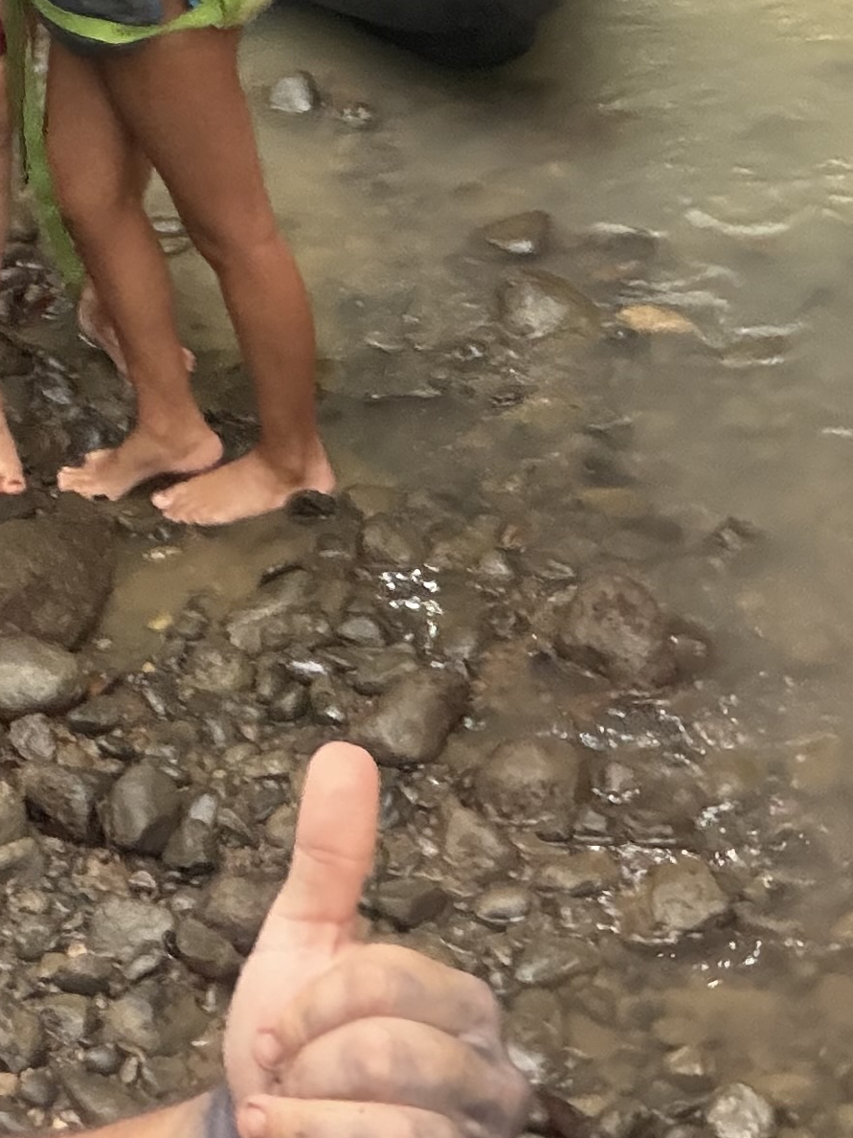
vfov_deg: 23.0
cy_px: -227
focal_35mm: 78
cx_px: -236
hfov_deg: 17.8
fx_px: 2563
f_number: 1.9
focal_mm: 2.71
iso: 320
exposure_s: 1/60
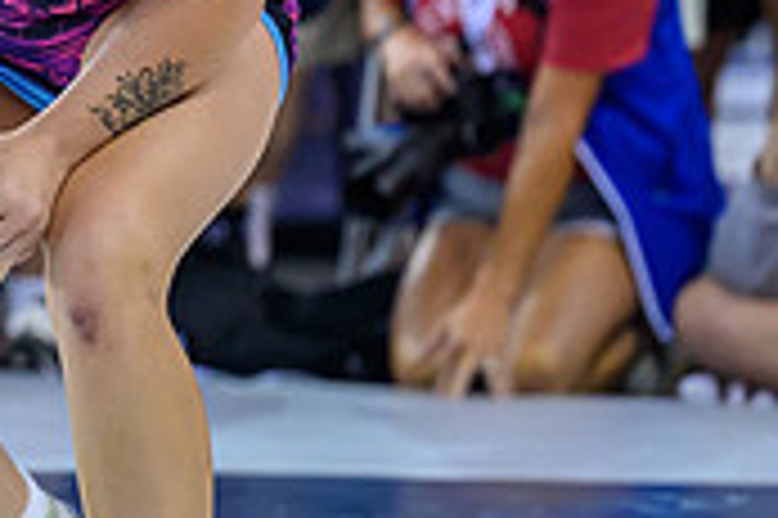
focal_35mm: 462
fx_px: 9975
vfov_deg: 3.0
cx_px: -249
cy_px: 66
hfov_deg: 4.4
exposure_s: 1/800
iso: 2500
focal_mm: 94
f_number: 2.8
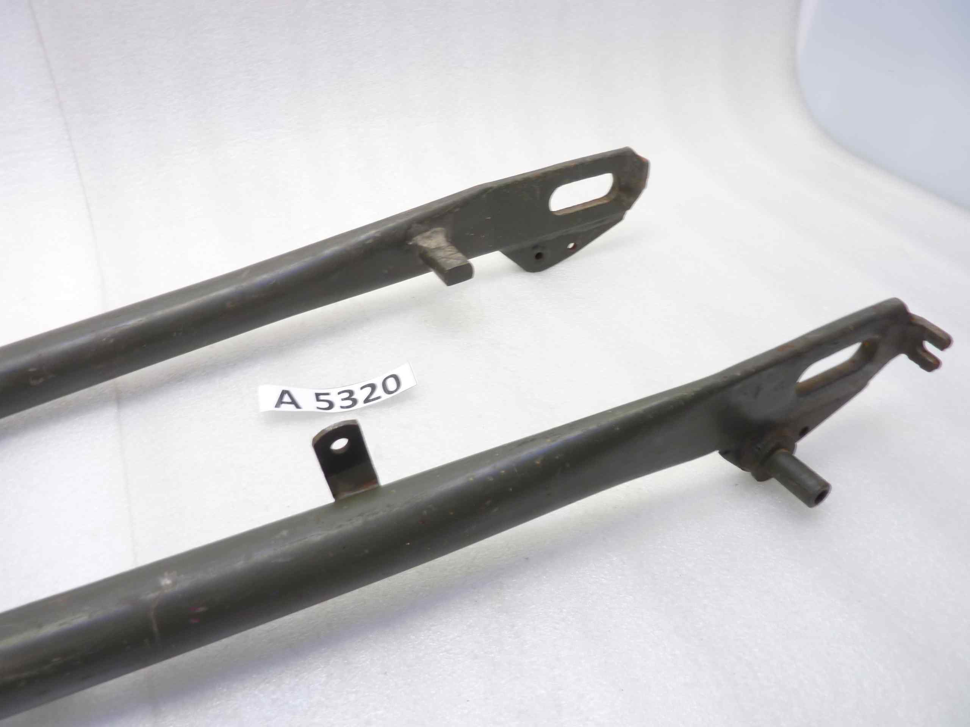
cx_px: 485
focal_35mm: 25
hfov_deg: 69.4
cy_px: 364
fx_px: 701
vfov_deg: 54.9
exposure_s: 1/13
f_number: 3.3
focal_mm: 4.1
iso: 80
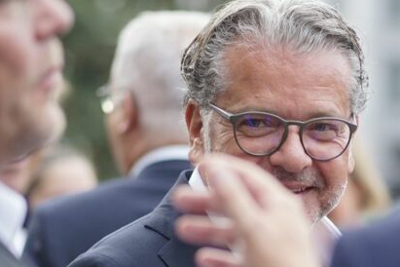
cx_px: 337
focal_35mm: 279
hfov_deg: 7.4
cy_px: 296
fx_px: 3100
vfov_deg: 4.9
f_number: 2
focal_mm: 85
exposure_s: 1/250
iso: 200
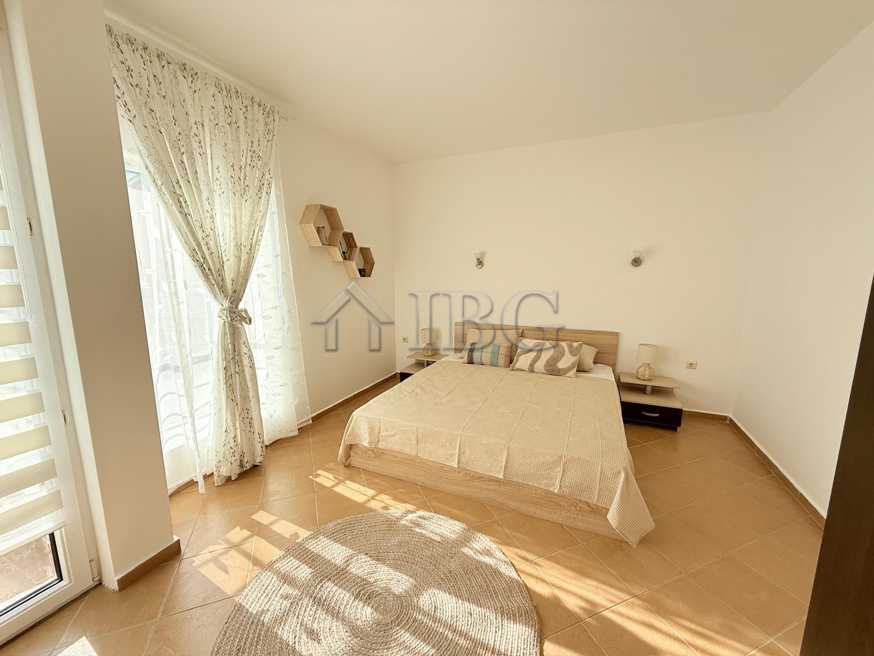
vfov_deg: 85.7
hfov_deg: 102.1
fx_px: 353
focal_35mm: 14
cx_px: 437
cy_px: 328
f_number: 2.2
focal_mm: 2.22
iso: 64
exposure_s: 1/742
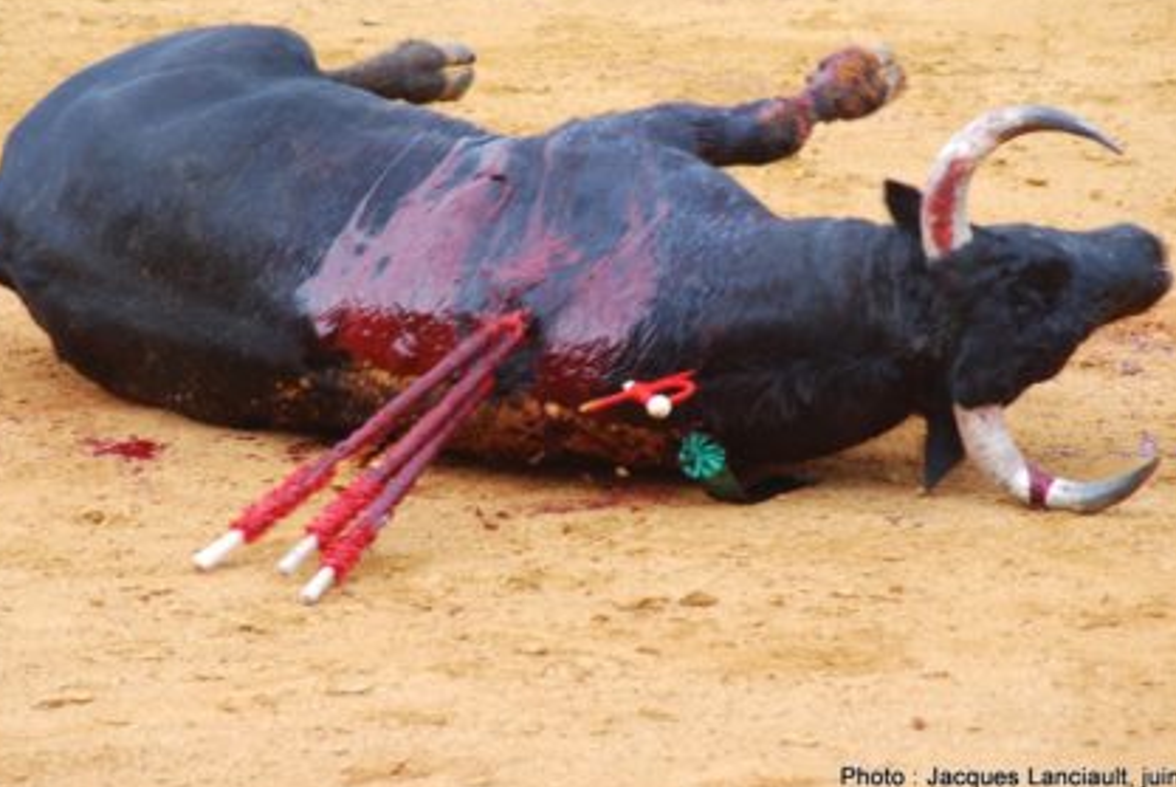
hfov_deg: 5.7
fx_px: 11772
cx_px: 572
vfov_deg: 3.8
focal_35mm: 360
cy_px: 346
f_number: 5.6
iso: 400
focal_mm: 200
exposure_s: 1/80
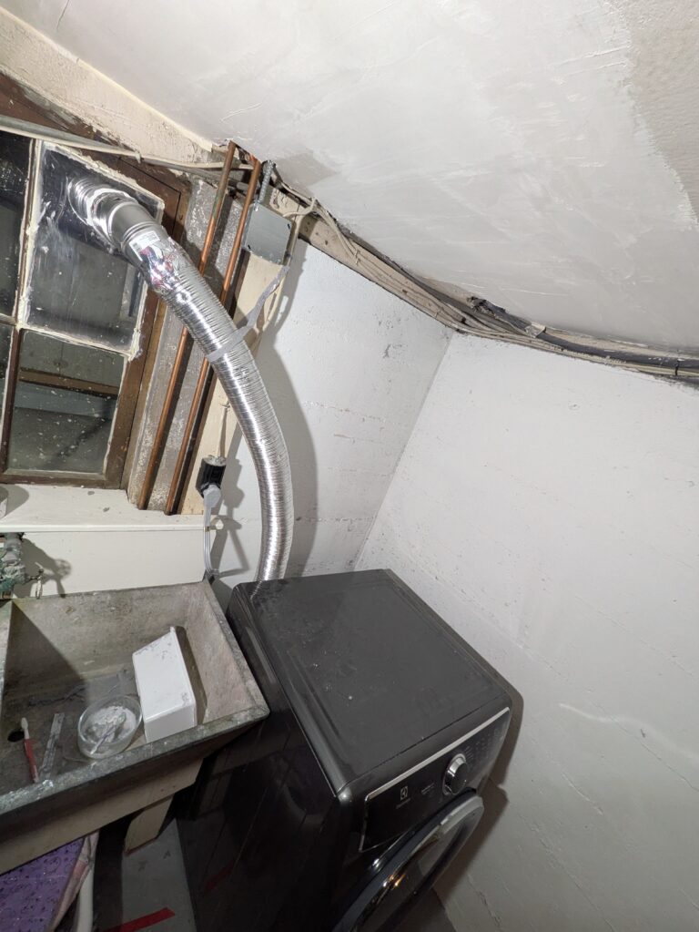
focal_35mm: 14
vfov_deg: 102.0
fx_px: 377
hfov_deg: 85.7
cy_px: 466
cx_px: 350
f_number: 2.2
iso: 166
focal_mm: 1.83
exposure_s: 1/120
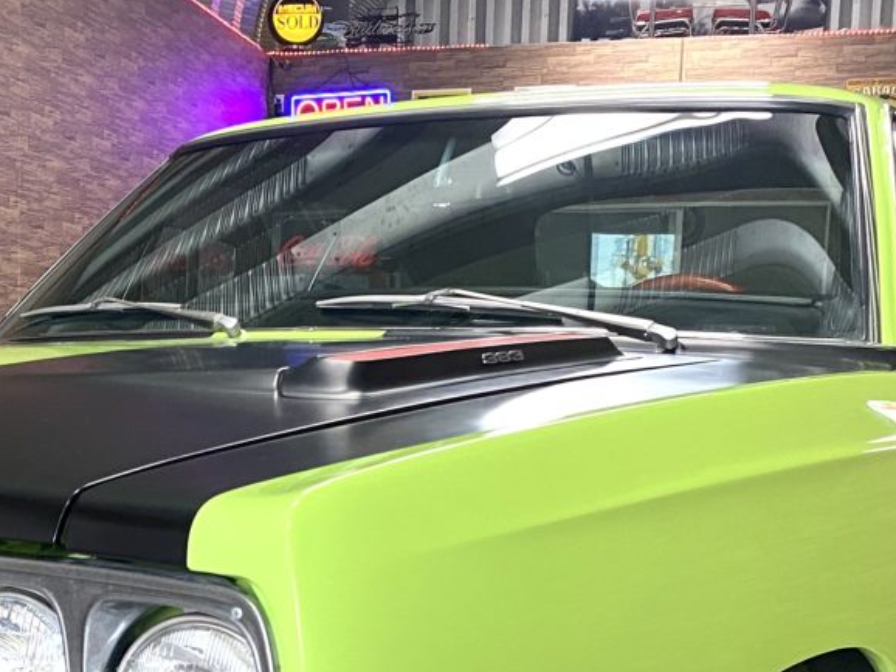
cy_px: 661
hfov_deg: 26.1
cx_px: 85
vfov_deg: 19.9
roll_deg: -1.4
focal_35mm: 72
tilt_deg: -7.9
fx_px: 1863
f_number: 1.8
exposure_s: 1/78
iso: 125
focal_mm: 4.25
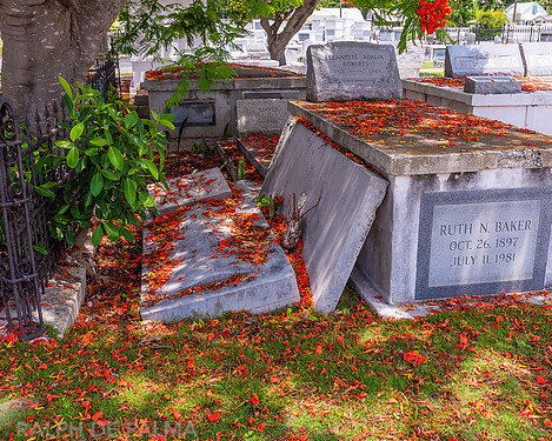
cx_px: 264
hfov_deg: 46.8
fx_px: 637
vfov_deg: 38.2
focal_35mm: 39
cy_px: 219
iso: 64
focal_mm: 26
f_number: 8
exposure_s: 1/200
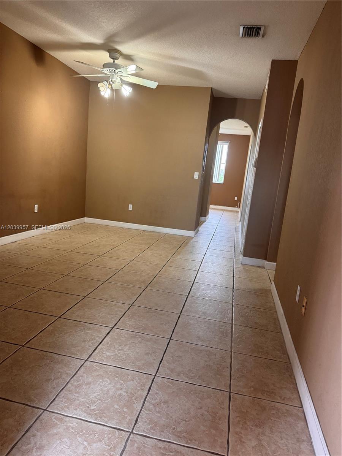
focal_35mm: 24
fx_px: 316
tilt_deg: -10.4
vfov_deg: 71.6
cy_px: 228
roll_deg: -6.6
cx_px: 171
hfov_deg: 56.8
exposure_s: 1/60
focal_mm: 6.76
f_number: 1.78
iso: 400
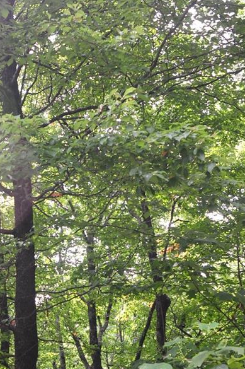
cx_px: 17
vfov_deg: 31.1
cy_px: 297
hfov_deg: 21.0
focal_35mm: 63
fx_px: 644
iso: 200
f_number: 4
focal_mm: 24
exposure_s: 1/60
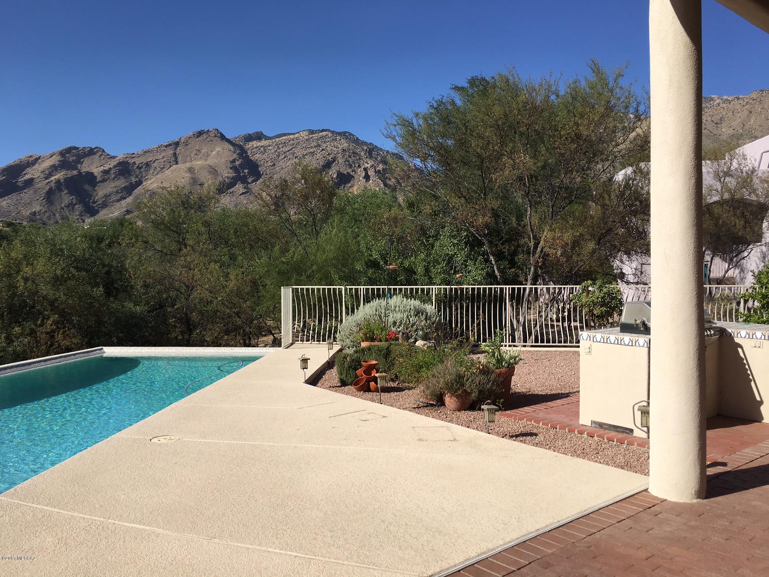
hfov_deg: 61.7
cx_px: 384
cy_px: 288
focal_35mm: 29
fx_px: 644
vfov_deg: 48.2
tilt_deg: -0.3
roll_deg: -0.6
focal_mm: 4.15
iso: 25
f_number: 2.2
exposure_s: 1/2331
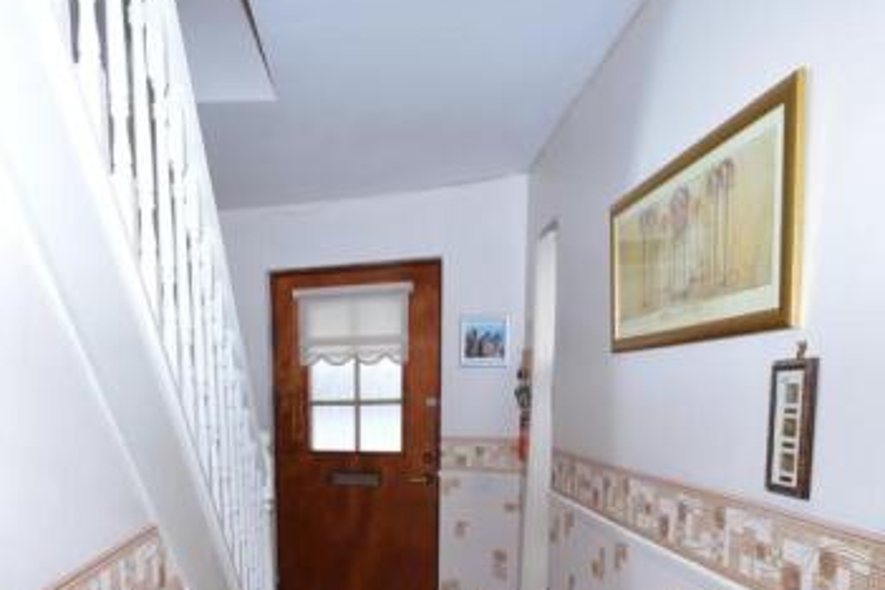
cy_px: 493
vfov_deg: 43.6
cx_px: 338
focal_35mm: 28
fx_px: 688
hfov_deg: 64.6
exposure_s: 1/80
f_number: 5.6
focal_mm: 10
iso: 320
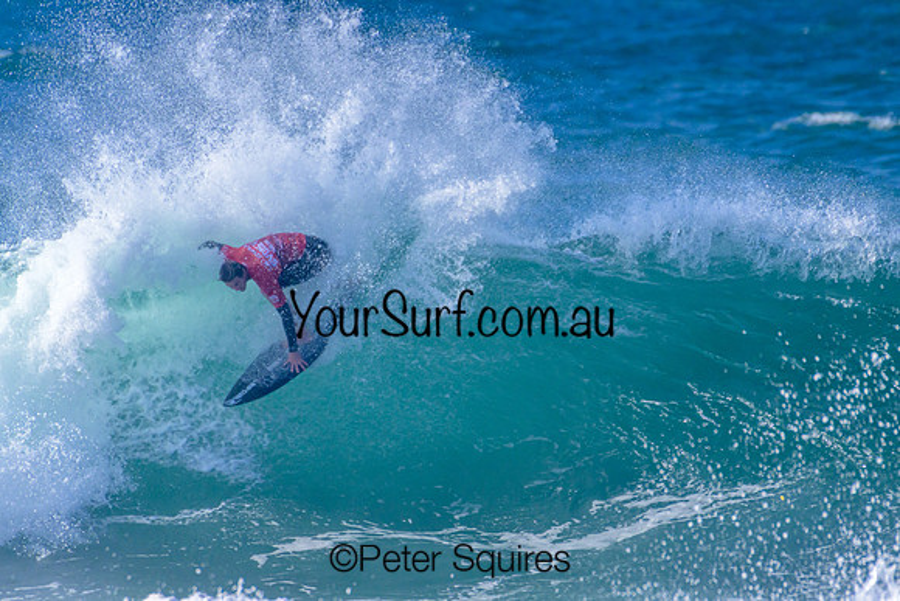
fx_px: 25005
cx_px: 450
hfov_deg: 2.1
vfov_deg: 1.4
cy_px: 300
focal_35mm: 1000
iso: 1250
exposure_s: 1/2500
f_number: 11
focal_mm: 1000
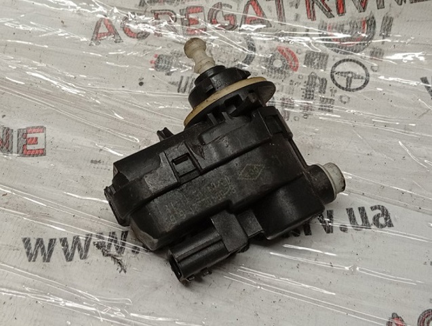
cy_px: 163
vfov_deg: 28.1
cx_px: 216
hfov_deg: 36.8
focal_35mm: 52
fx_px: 650
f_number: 1.8
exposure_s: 1/50
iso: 138
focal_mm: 3.96
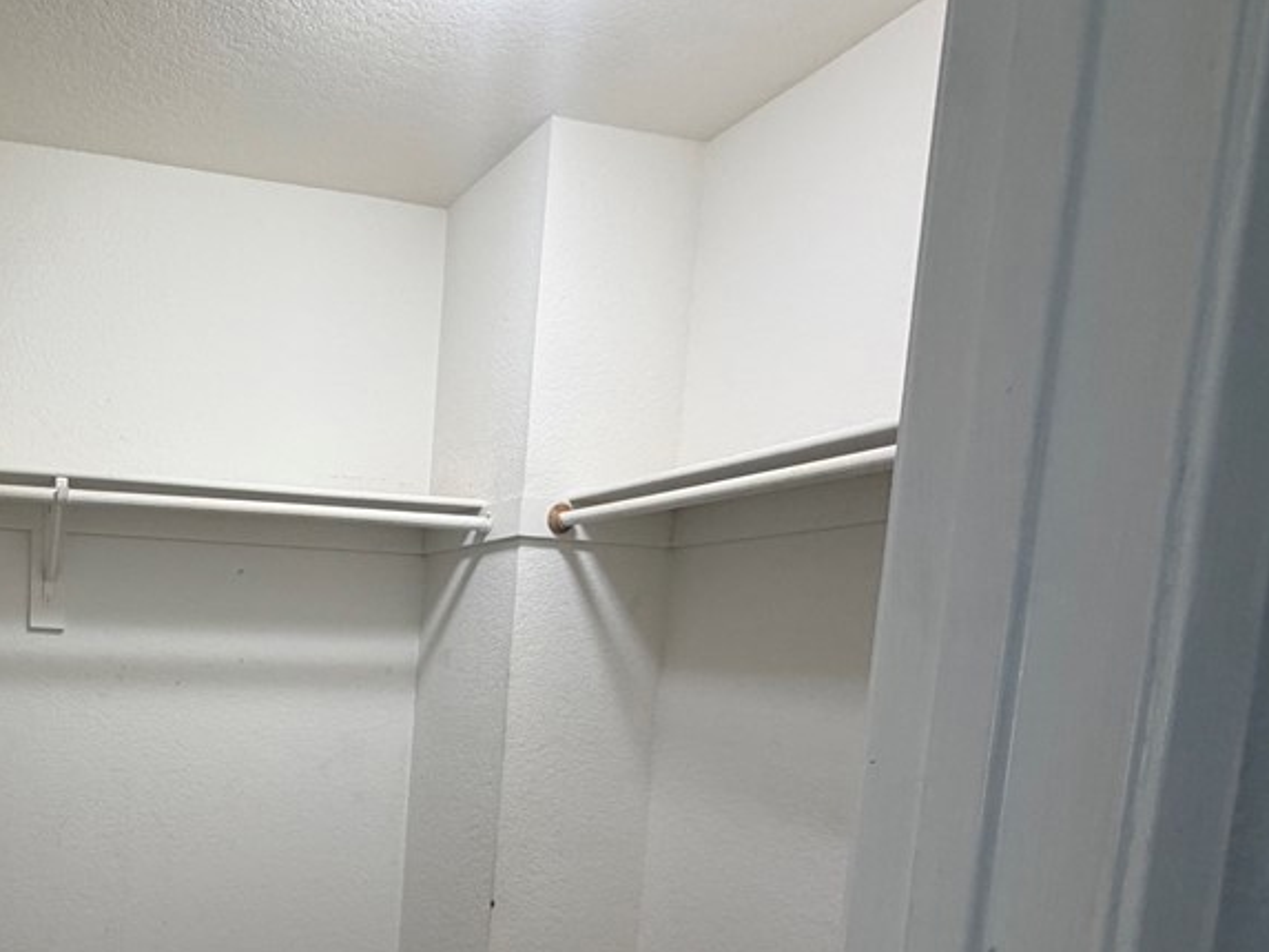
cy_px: 726
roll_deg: -2.2
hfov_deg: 60.1
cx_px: 155
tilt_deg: -5.6
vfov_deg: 52.2
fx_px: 917
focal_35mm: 25
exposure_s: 1/60
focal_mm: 2.22
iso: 160
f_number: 2.2
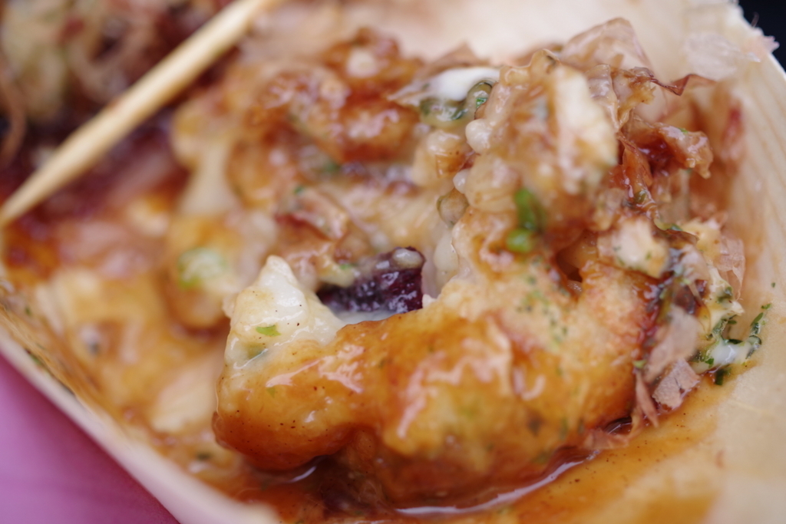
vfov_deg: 26.0
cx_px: 393
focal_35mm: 52
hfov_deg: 38.2
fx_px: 1135
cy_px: 262
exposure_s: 1/160
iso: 100
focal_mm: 35
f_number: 2.8
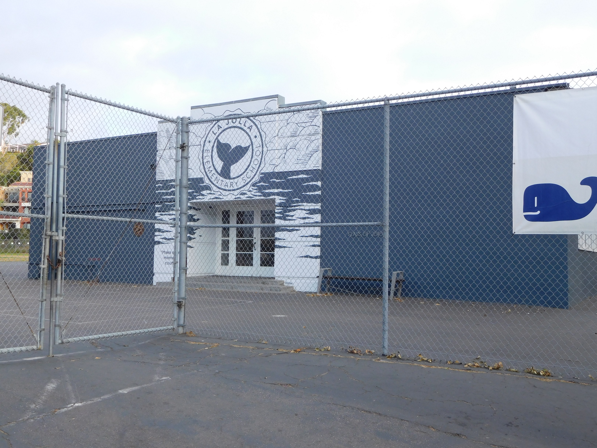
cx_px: 298
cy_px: 224
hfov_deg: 52.6
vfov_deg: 40.7
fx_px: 604
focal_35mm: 35
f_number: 3.8
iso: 125
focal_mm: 6.2
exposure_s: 1/160
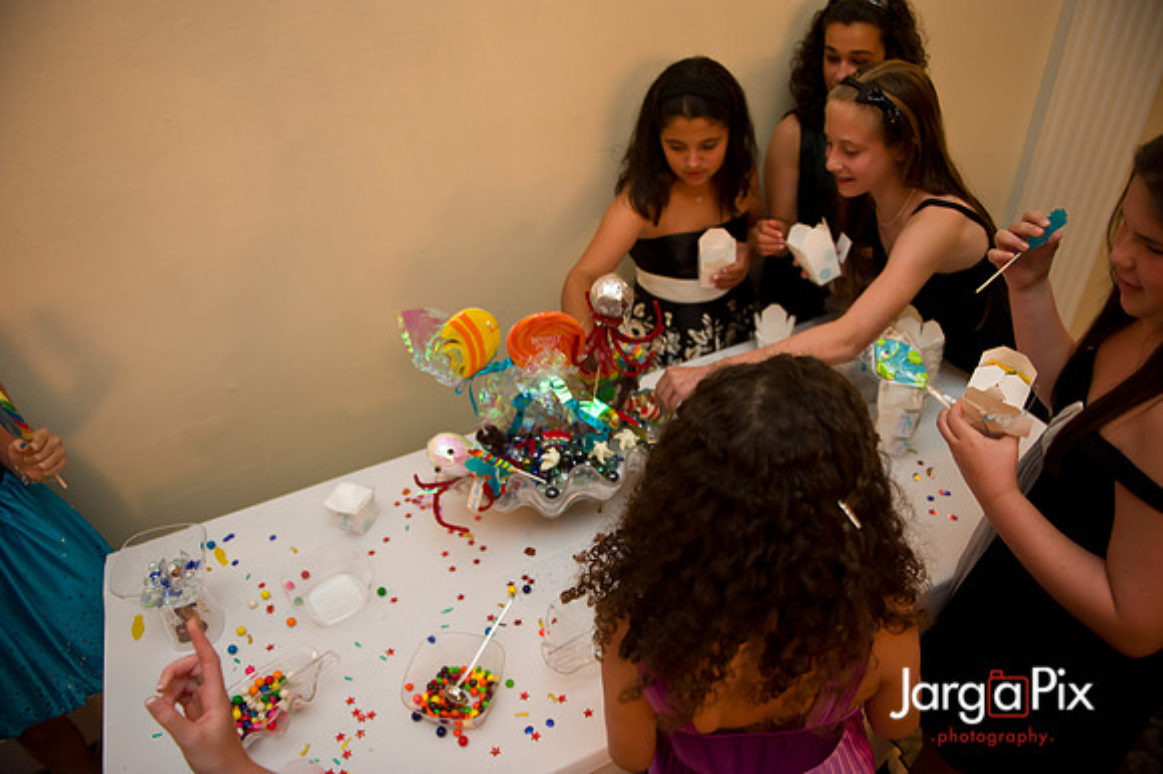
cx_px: 582
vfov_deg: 53.1
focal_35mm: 24
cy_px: 387
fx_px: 775
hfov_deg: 73.8
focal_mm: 24
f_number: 3.2
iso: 1600
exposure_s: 1/125
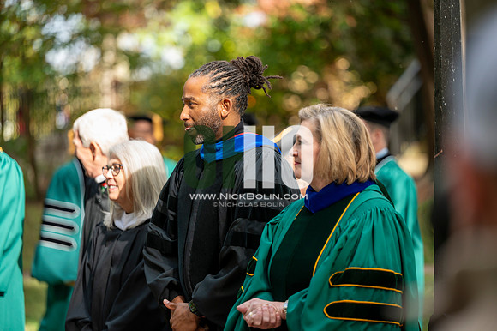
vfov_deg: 9.1
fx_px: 2070
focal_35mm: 150
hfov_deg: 13.7
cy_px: 166
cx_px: 248
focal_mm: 150
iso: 250
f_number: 2.8
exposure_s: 1/500
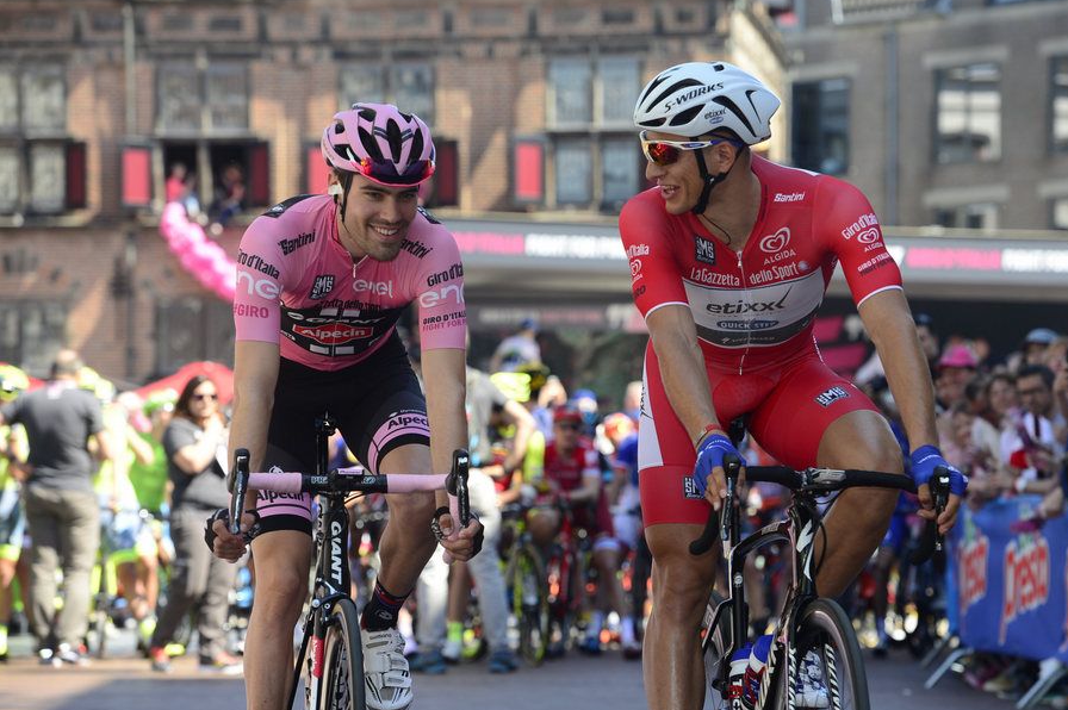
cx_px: 609
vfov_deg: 8.6
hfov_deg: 12.8
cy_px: 381
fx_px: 4743
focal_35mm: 160
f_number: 5.6
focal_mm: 140
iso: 200
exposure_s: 1/250
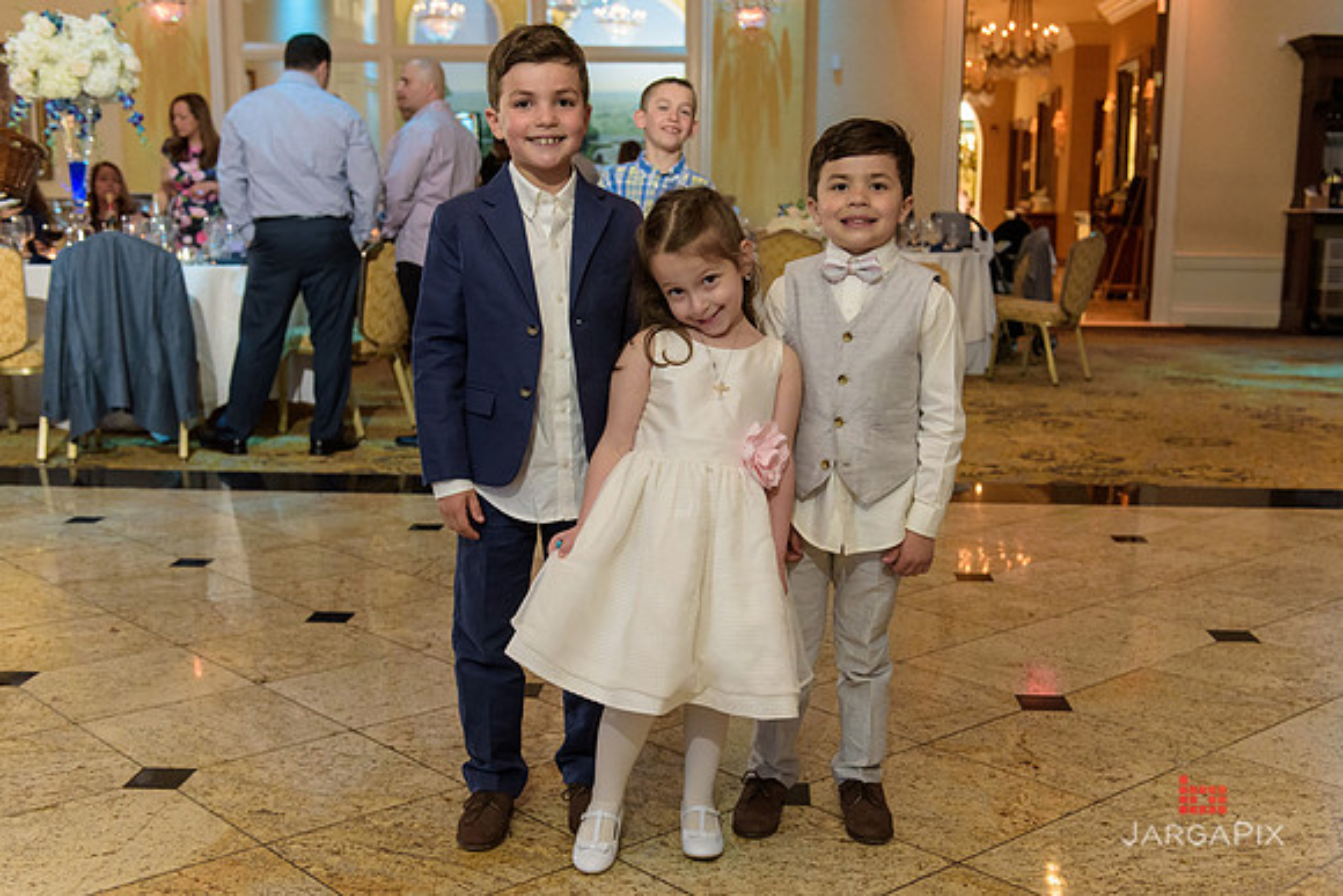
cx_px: 707
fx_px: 1495
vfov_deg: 33.3
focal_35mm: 40
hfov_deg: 48.3
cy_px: 499
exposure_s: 1/125
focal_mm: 36
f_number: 3.2
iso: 1600
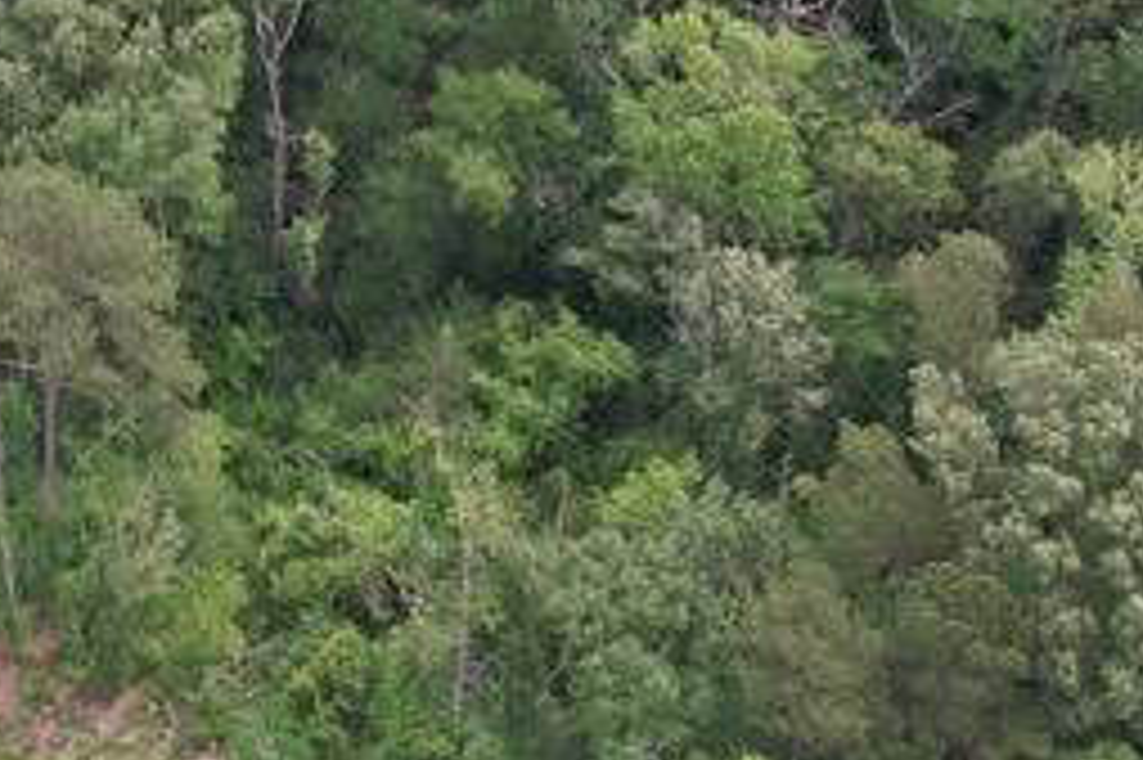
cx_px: 144
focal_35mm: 111
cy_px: -438
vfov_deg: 11.7
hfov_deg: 18.2
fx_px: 3522
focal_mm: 8.4
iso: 100
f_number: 2.8
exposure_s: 1/500
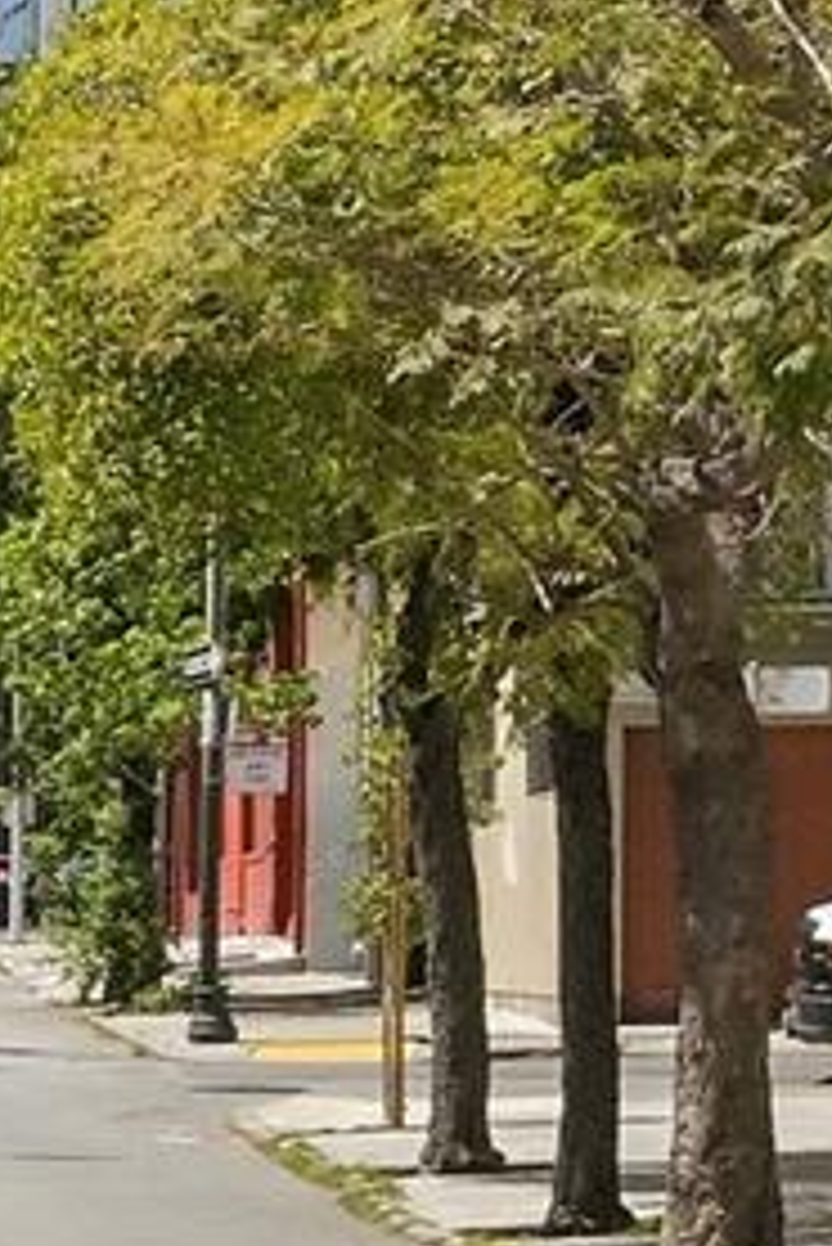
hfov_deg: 7.5
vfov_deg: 9.7
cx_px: 211
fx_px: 6370
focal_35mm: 184
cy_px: -1903
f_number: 9
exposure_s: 1/2500
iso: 400
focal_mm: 23
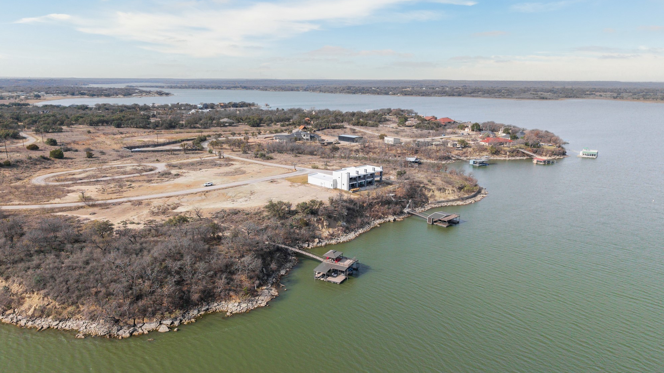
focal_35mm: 27
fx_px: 475
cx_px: 324
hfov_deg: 69.8
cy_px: 210
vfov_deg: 42.8
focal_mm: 8.67
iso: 180
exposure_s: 1/3200
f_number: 1.8
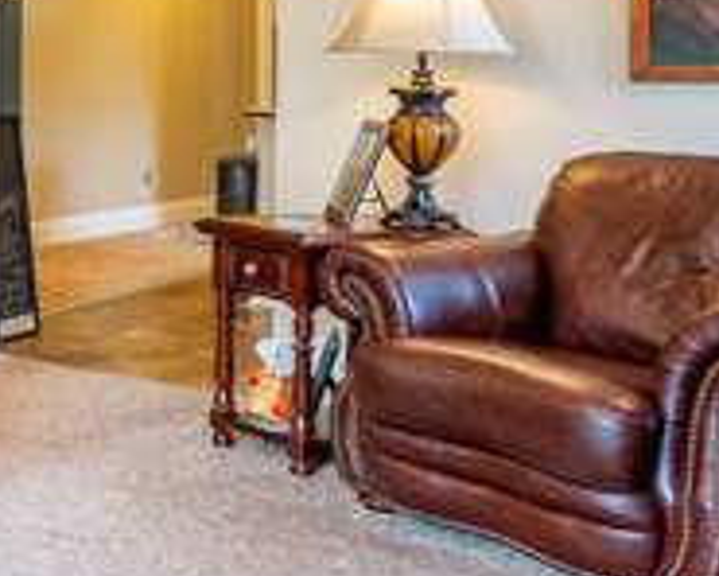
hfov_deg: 22.8
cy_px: 45
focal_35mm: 61
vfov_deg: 24.2
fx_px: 1298
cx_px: -455
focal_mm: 10
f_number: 8
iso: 100
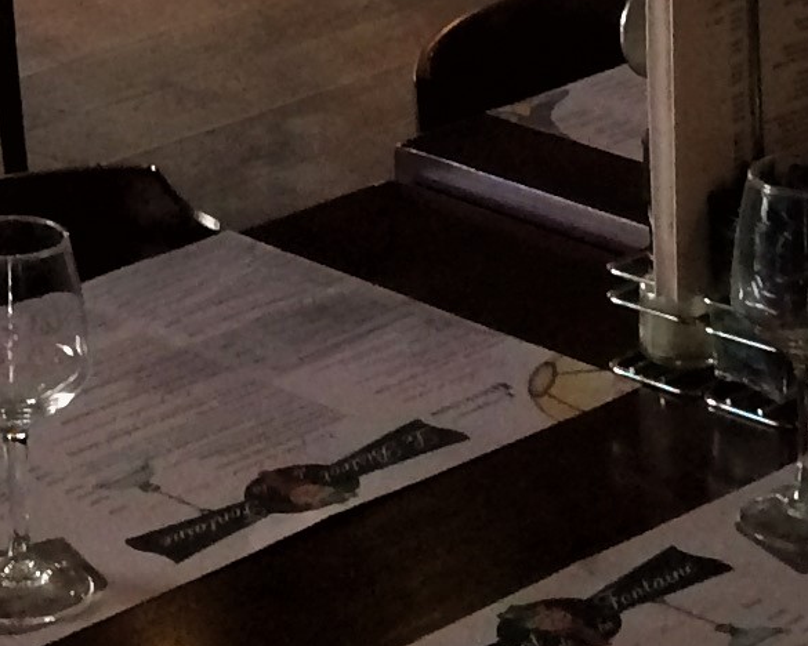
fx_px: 3778
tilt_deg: -8.5
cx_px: 86
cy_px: -576
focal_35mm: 158
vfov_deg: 9.3
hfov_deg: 12.1
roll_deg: -0.3
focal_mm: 4.15
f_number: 2.2
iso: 320
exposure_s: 1/33
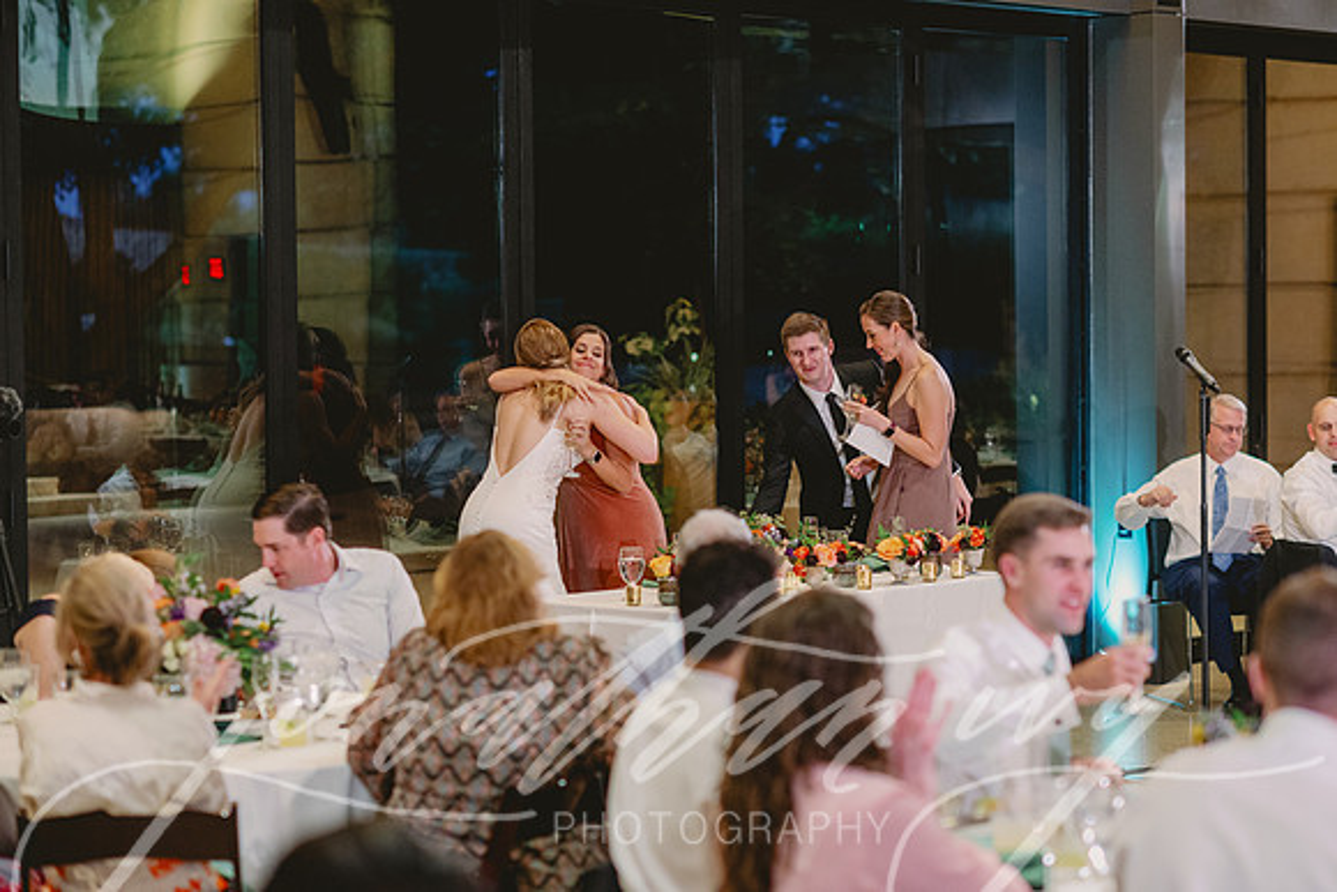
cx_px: 668
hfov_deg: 23.9
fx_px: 3163
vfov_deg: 16.1
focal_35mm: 85
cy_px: 446
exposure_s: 1/160
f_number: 2.2
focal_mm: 85
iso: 2000
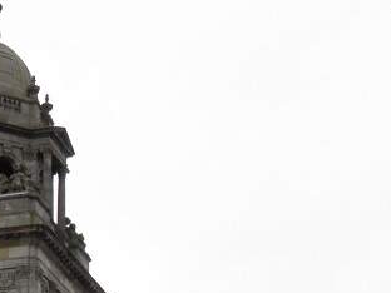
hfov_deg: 17.1
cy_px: 441
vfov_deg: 12.3
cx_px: 169
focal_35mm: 115
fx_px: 1299
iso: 50
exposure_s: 1/60
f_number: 5.5
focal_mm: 6.3
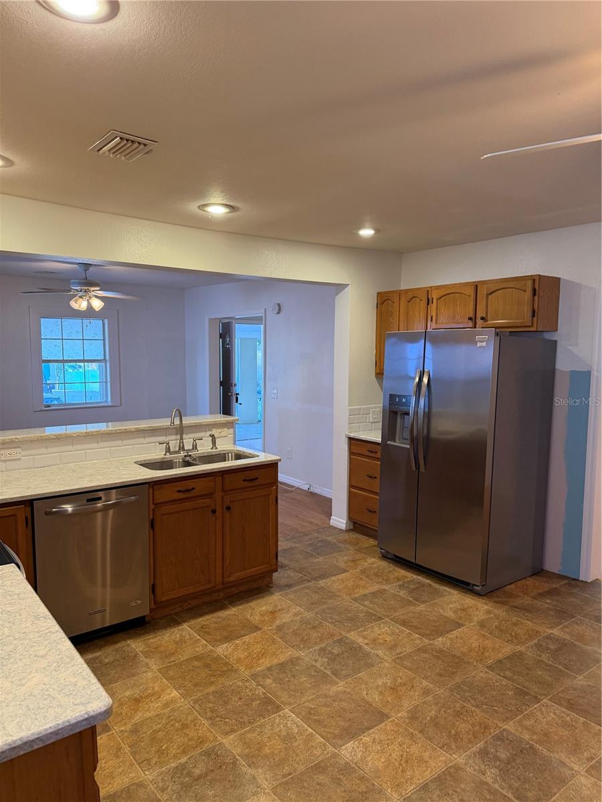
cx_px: 301
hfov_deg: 56.8
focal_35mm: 24
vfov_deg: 71.6
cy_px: 401
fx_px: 557
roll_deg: +0.2
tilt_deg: -4.1
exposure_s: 1/60
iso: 250
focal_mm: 6.76
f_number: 1.78
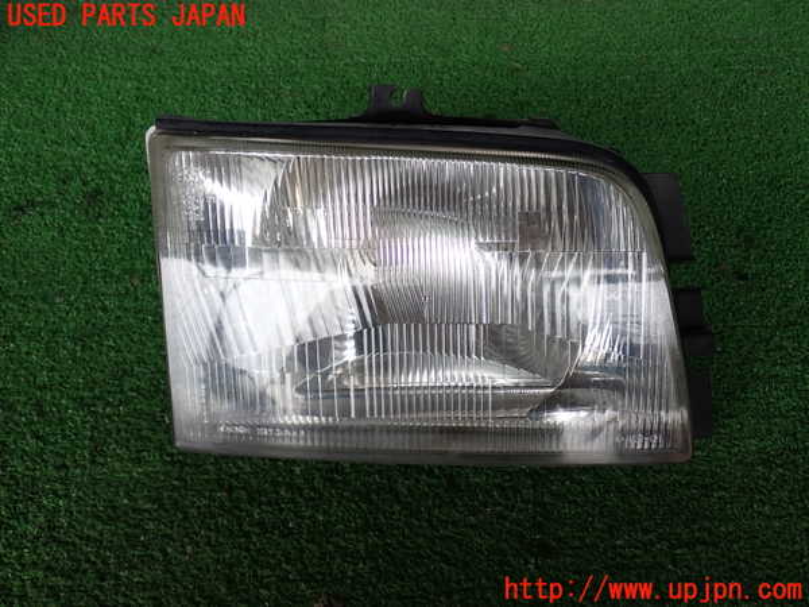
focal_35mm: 36
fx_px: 841
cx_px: 404
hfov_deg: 51.4
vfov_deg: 39.7
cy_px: 304
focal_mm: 6.37
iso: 100
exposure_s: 1/80
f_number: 2.5
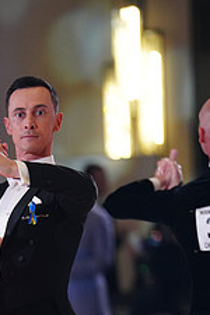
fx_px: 4506
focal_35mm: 515
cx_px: -44
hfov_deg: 2.7
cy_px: 389
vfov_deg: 4.0
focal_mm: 200
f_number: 2.8
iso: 1600
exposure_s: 1/320
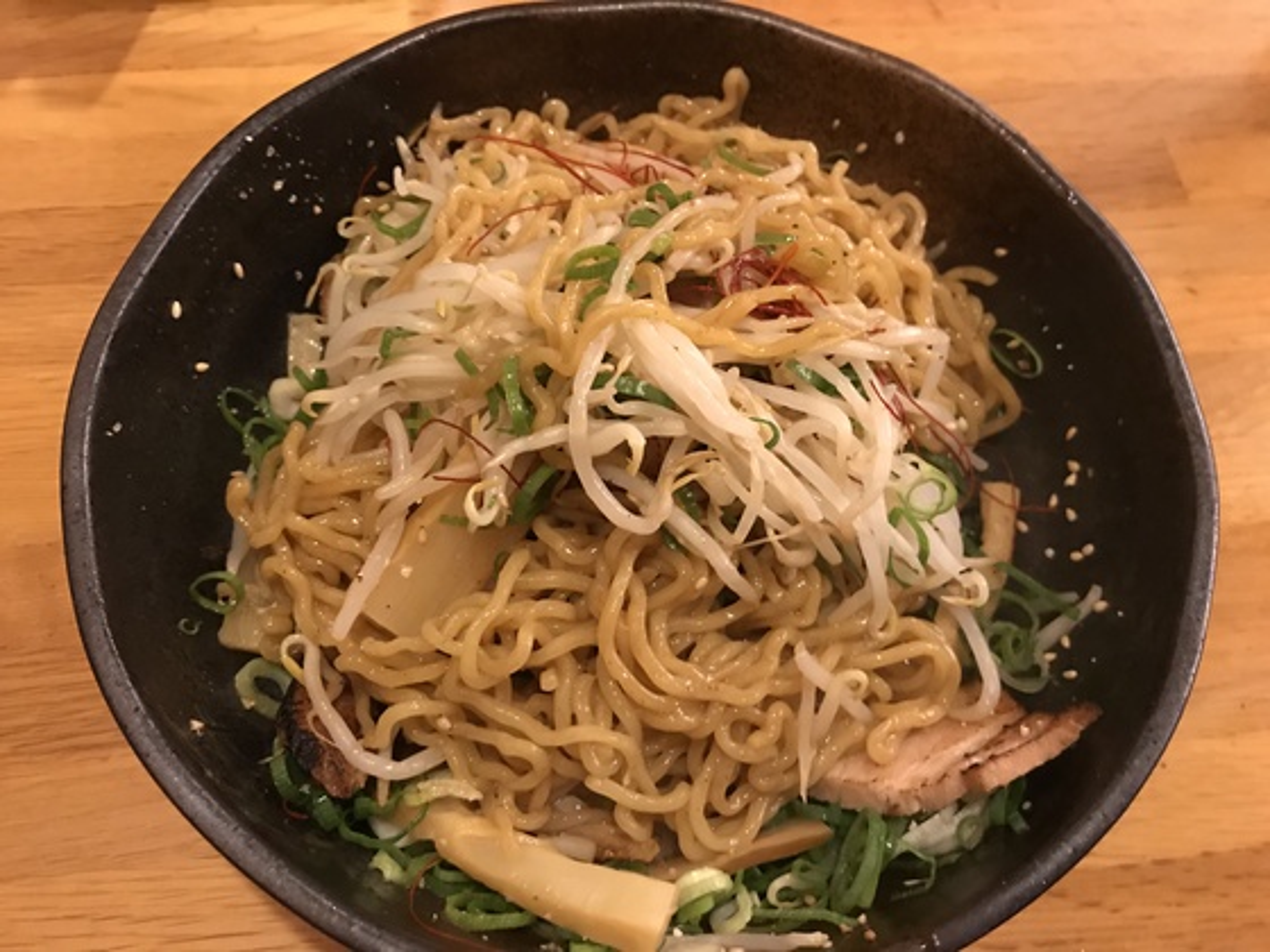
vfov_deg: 49.7
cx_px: 635
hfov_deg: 63.4
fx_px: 1027
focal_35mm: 28
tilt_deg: -64.0
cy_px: 476
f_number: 1.8
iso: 100
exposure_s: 1/6
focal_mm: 3.99
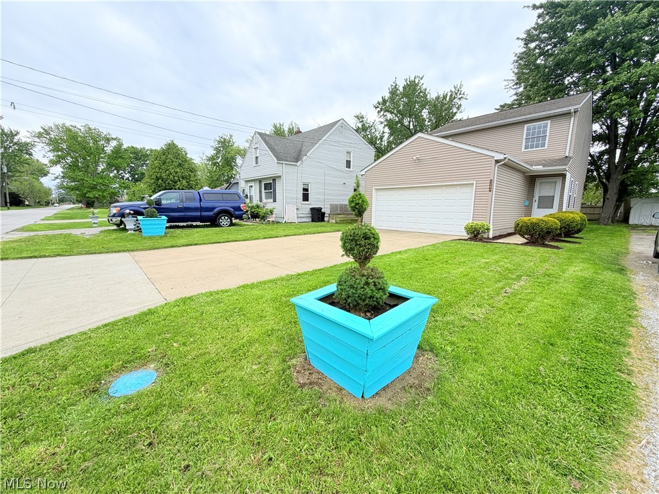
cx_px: 330
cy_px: 247
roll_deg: -0.2
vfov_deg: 85.7
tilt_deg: -8.6
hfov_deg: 102.1
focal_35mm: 14
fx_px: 267
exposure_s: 1/770
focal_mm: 2.22
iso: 32
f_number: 2.2
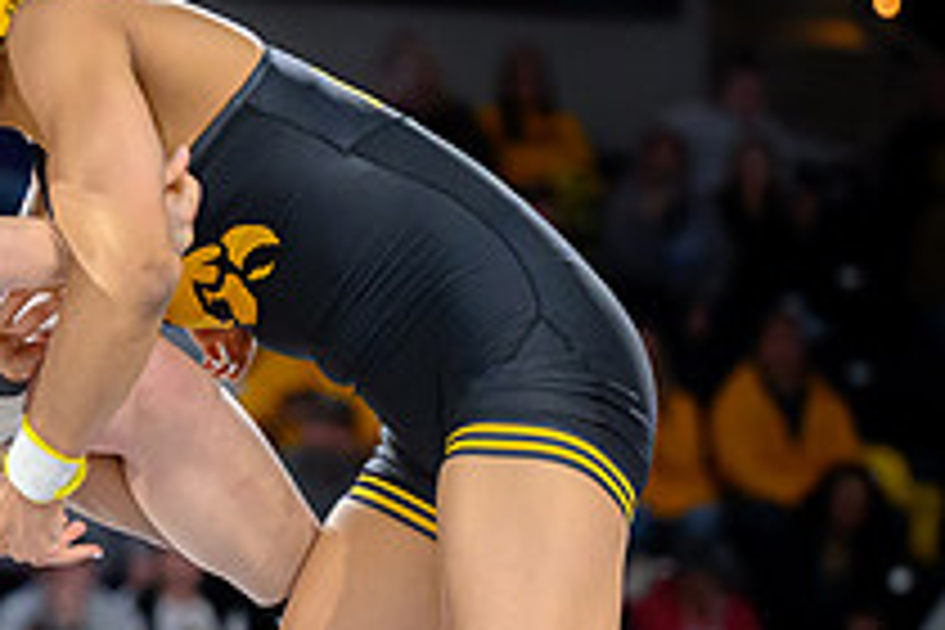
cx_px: 163
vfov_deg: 4.2
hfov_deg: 6.4
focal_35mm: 324
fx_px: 8504
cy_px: 685
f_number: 2.8
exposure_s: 1/800
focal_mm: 98
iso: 5000
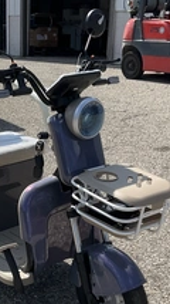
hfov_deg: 20.0
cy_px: 200
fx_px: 474
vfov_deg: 35.2
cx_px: 26
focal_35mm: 59
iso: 25
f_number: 1.8
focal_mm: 3
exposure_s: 1/1534
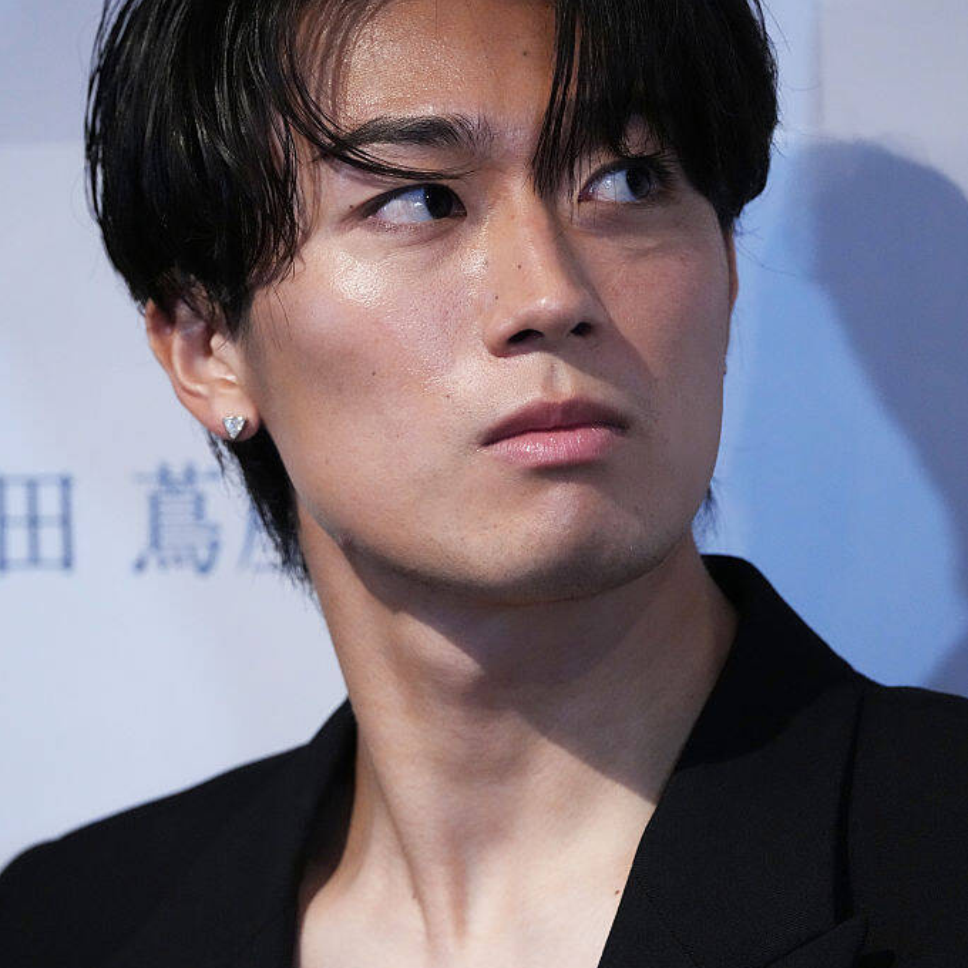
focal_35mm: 531
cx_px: 485
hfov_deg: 3.3
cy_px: 306
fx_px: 16800
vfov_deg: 3.3
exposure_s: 1/400
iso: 8000
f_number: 6.3
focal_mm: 415
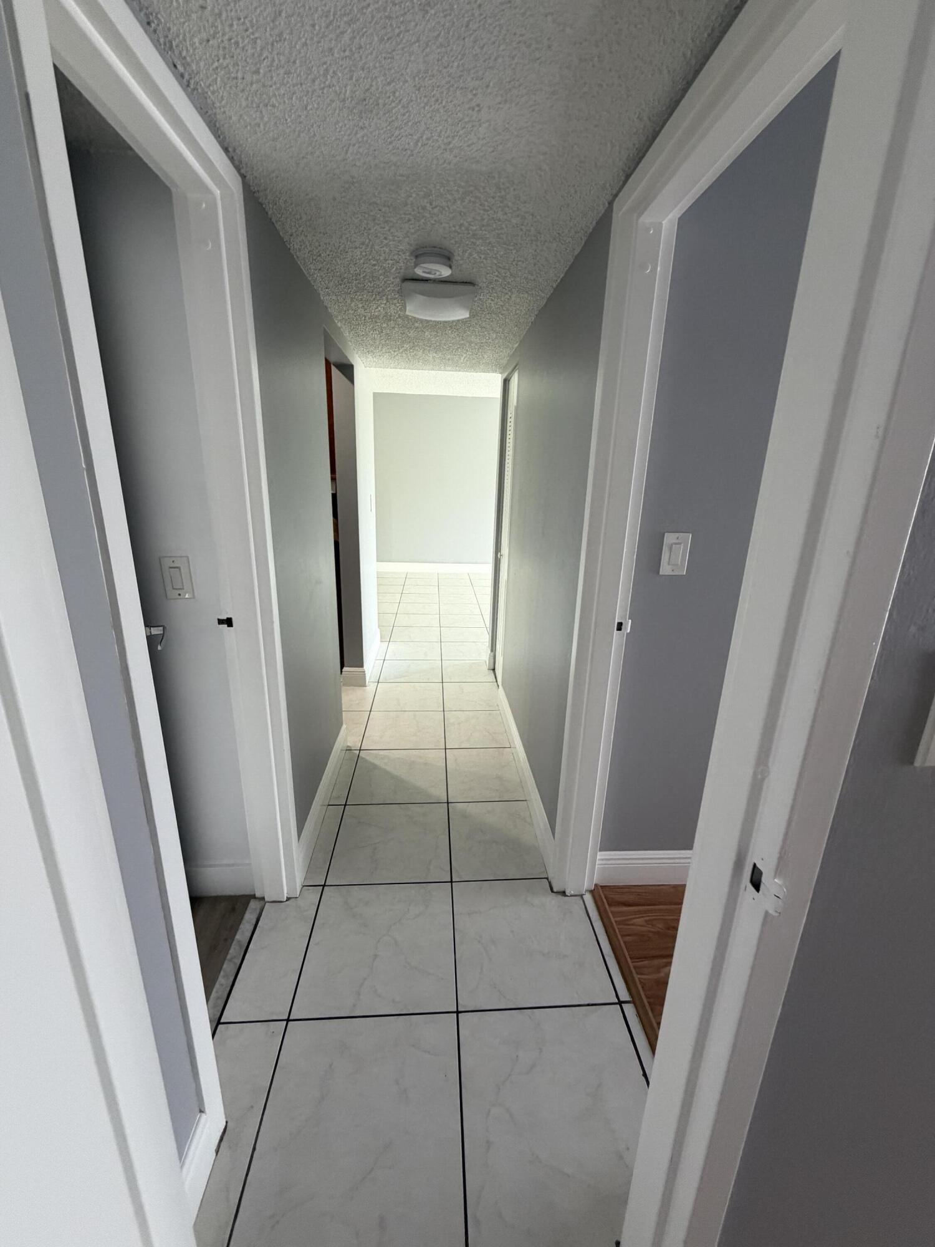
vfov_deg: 102.1
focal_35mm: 14
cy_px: 624
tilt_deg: -15.1
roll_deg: -2.1
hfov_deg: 85.7
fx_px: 504
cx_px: 468
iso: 250
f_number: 2.2
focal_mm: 2.22
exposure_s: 1/120
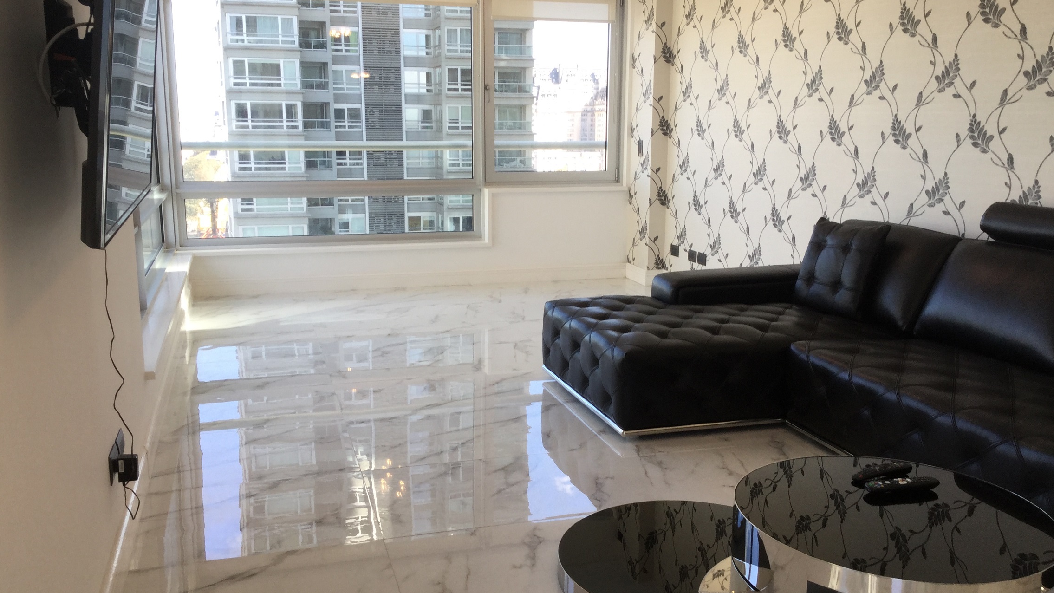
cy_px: 301
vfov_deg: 34.7
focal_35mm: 34
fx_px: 950
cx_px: 527
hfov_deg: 58.0
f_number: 2.4
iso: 25
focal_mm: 3.3
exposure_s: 1/100
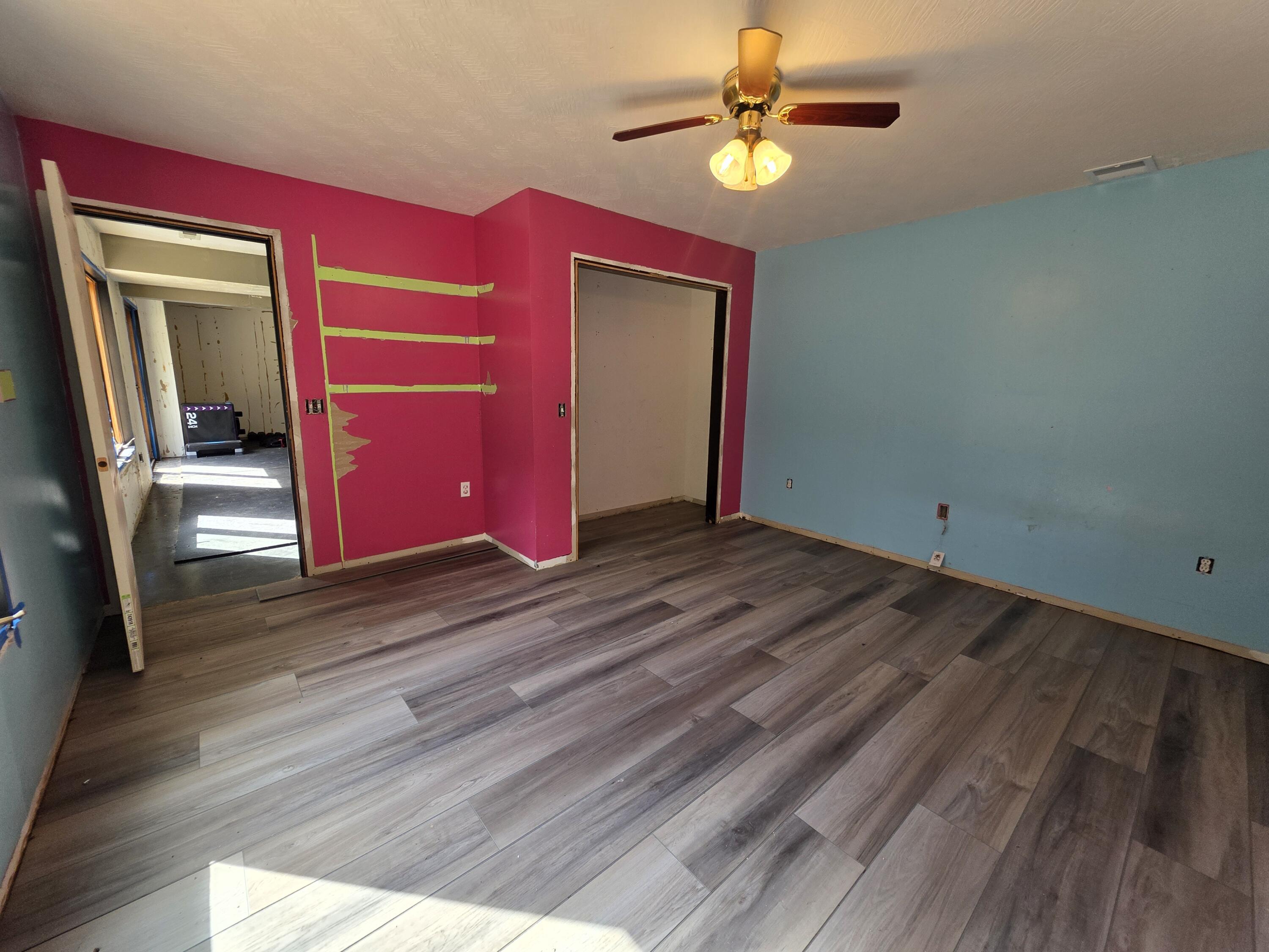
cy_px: 476
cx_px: 634
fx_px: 477
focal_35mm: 13
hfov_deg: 106.2
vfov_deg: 89.9
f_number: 1.9
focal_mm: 2.2
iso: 64
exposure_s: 1/120
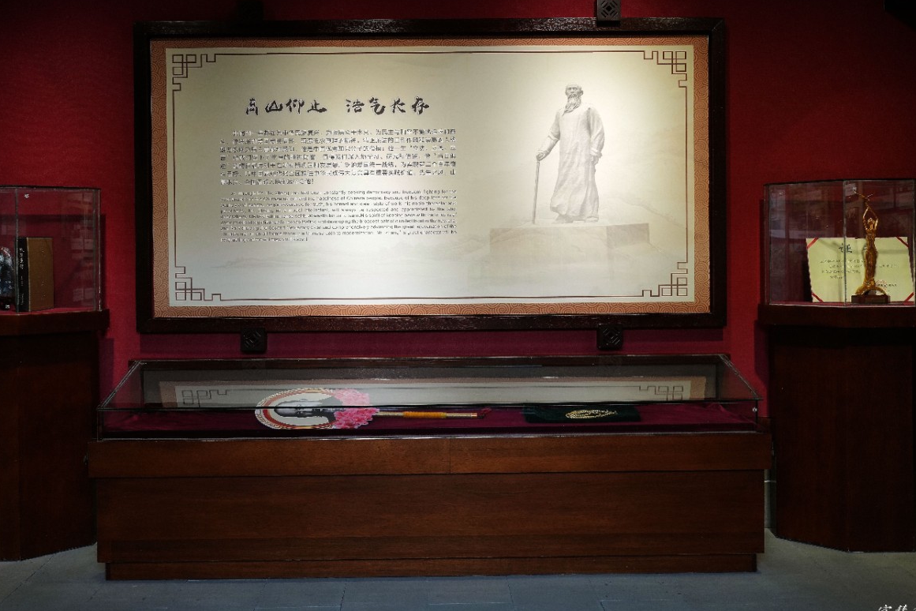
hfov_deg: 47.4
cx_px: 442
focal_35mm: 41
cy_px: 256
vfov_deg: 32.6
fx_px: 1043
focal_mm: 34
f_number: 4
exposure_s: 1/160
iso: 640
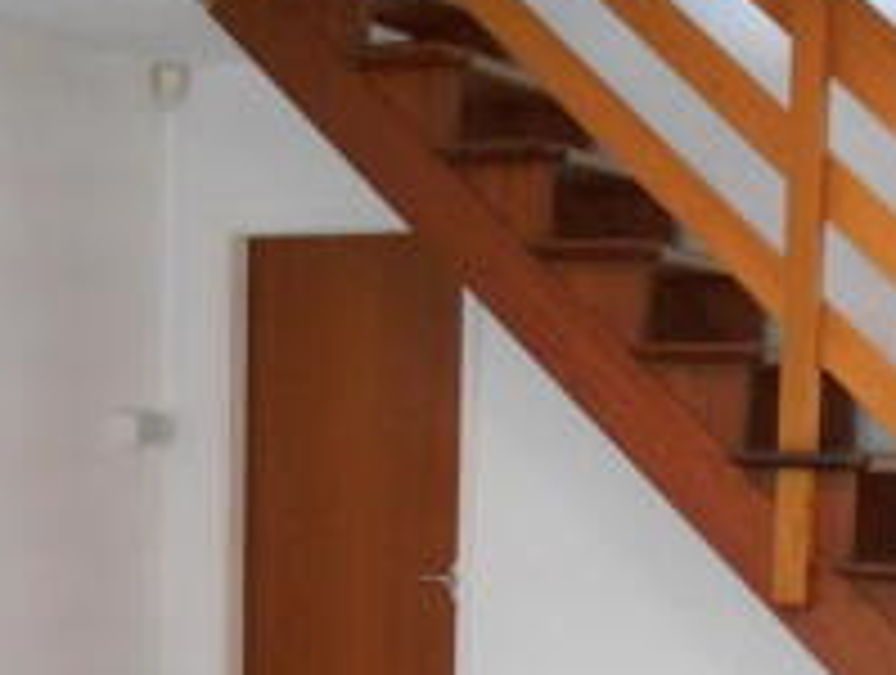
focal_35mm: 76
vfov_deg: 18.8
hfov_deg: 25.6
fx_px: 1971
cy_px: 700
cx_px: 507
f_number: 3.2
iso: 400
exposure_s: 1/30
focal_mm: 4.6
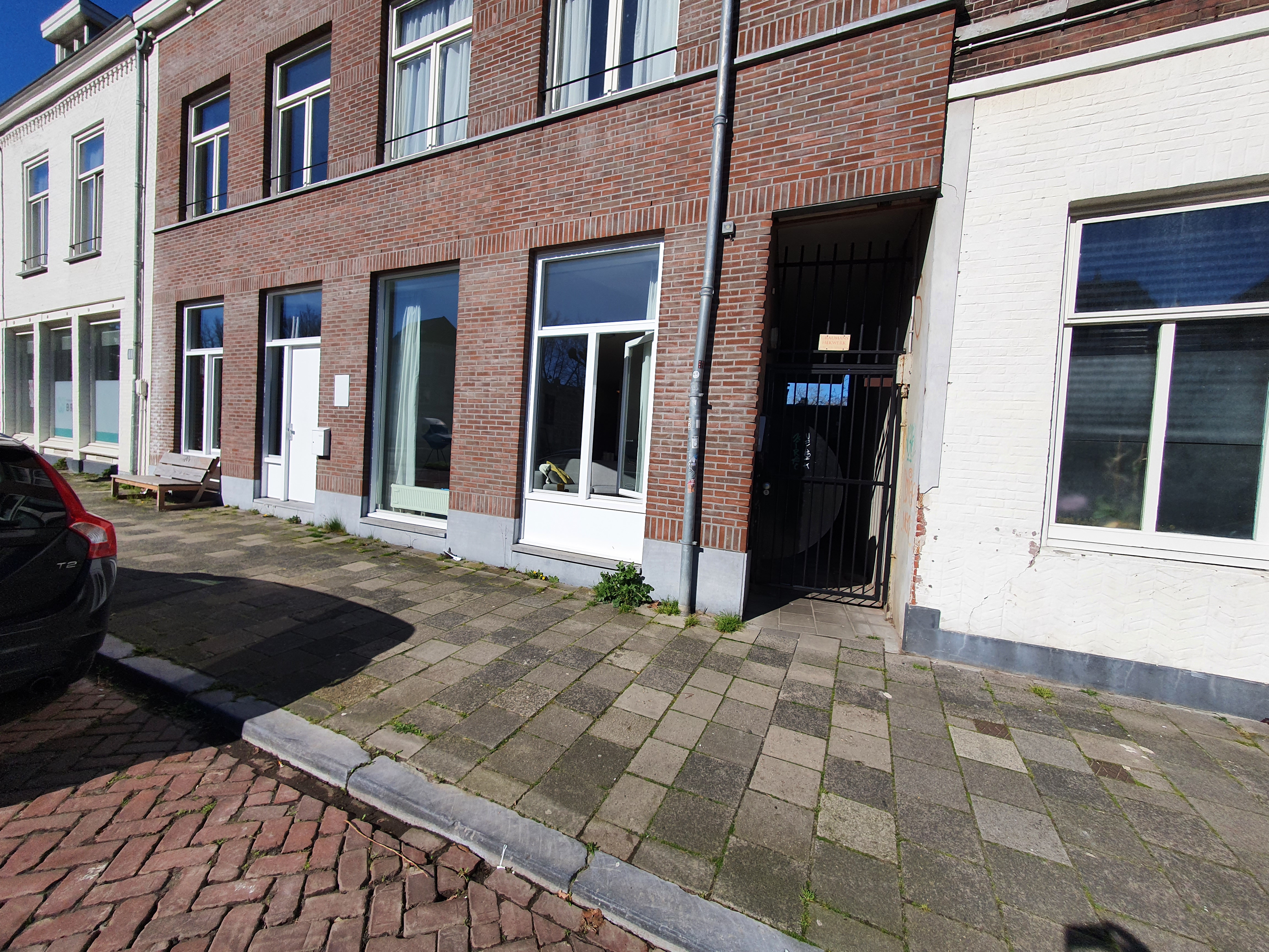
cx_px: 634
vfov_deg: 89.9
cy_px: 476
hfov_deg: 106.2
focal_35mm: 13
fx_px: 477
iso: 50
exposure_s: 1/1800
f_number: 2.2
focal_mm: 1.8
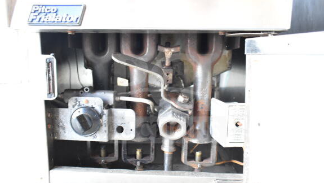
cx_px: 162
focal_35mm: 30
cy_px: 99
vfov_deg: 39.0
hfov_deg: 64.3
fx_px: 258
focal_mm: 18
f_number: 3.5
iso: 1600
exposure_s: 1/50
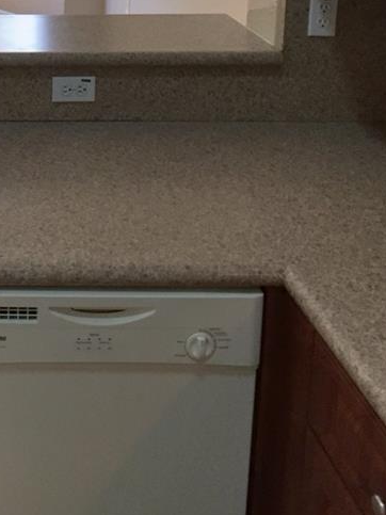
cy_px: -101
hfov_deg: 19.3
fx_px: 1071
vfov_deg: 24.5
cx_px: -77
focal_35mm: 72
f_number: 2.2
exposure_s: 1/40
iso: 32
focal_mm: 4.15
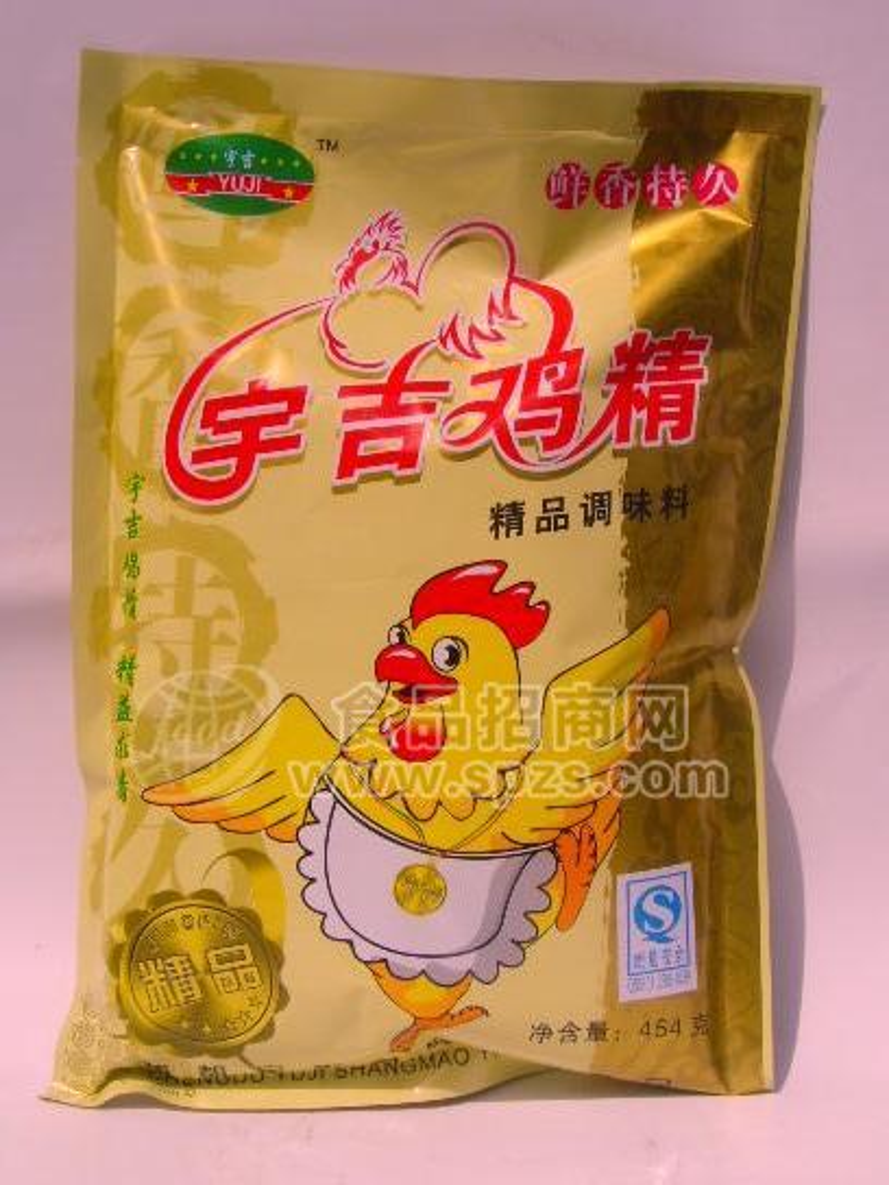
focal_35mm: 39
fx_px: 1335
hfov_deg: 36.8
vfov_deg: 47.9
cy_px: 592
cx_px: 444
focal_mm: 6.6
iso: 80
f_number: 6.3
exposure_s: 1/1000
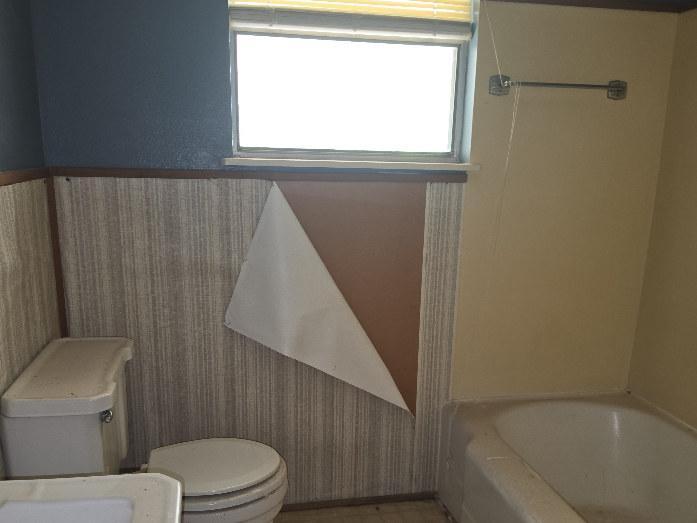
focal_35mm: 30
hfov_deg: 60.0
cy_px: 318
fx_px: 604
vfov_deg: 46.5
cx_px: 348
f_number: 1.4
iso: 125
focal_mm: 6.5
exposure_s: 1/15
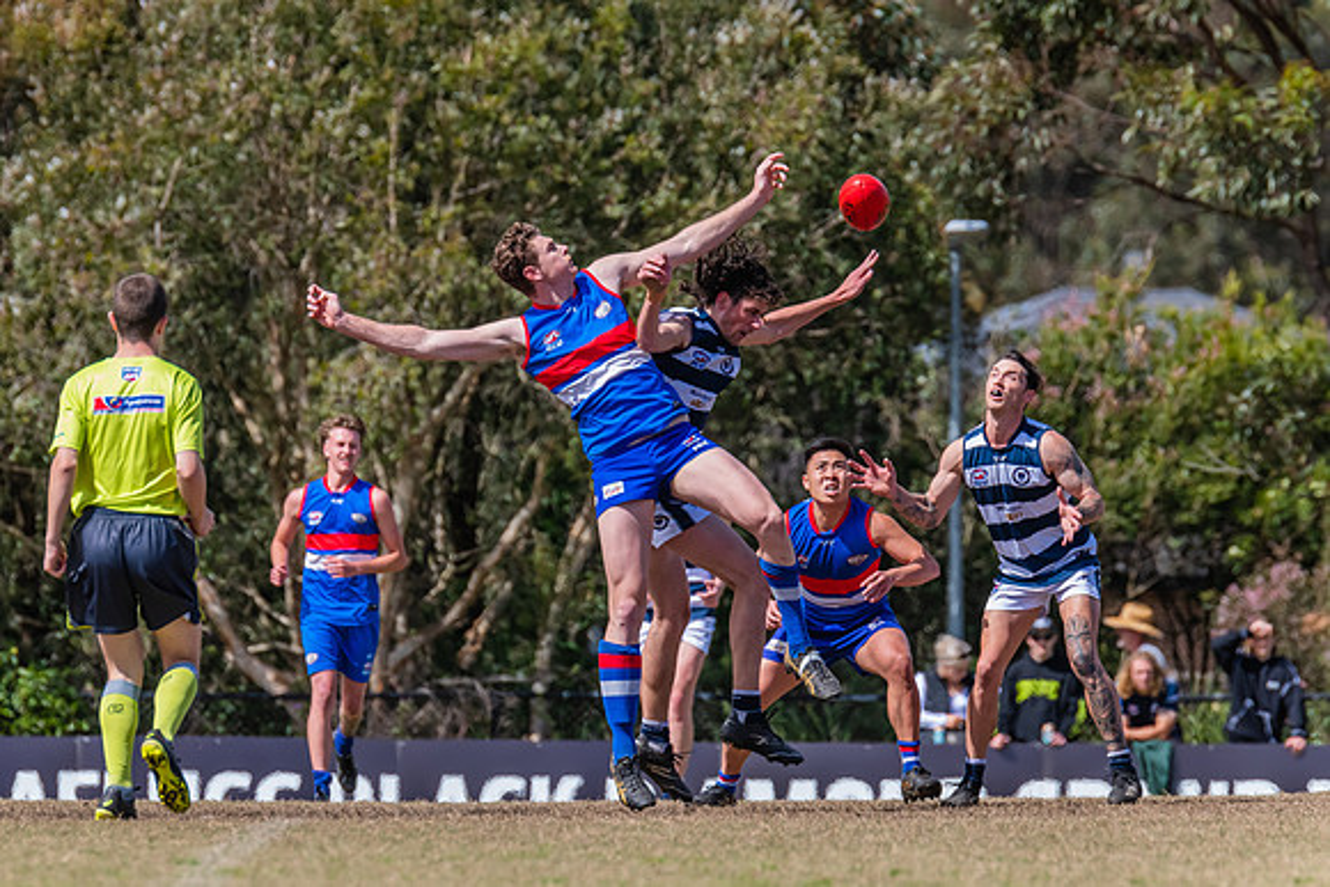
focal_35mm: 485
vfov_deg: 2.8
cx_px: 576
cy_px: 395
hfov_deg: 4.3
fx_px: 17914
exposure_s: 1/1600
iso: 800
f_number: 8
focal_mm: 420
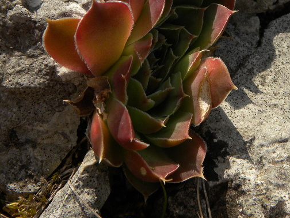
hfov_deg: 26.7
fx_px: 612
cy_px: 62
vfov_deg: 20.1
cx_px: 165
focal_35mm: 73
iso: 100
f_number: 5
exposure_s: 1/640
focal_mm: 8.2
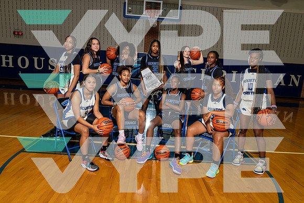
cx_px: 152
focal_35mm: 26
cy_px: 102
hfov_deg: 69.4
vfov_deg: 49.6
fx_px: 220
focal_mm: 26
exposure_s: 1/250
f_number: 7.1
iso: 640
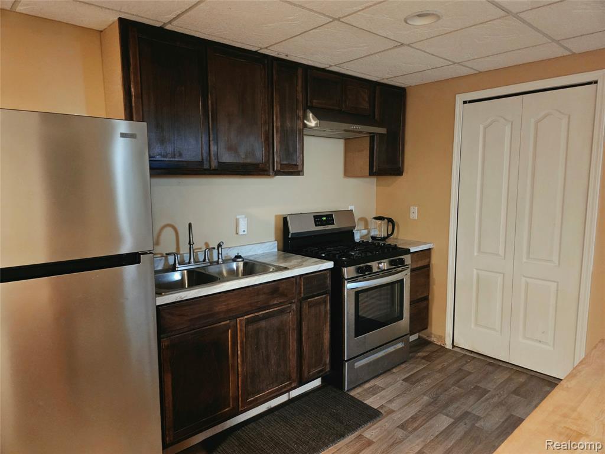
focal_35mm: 23
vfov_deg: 58.9
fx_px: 402
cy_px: 227
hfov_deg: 73.9
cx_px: 302
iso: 1250
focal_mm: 5.4
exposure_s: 1/40
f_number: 1.8
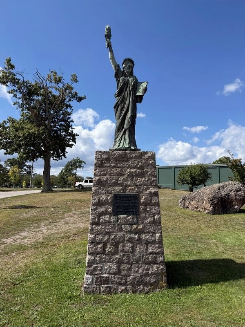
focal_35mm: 24
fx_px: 226
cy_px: 164
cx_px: 122
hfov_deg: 56.8
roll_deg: -0.7
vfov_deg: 71.6
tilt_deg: +9.0
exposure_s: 1/4673
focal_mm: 6.76
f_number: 1.78
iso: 80
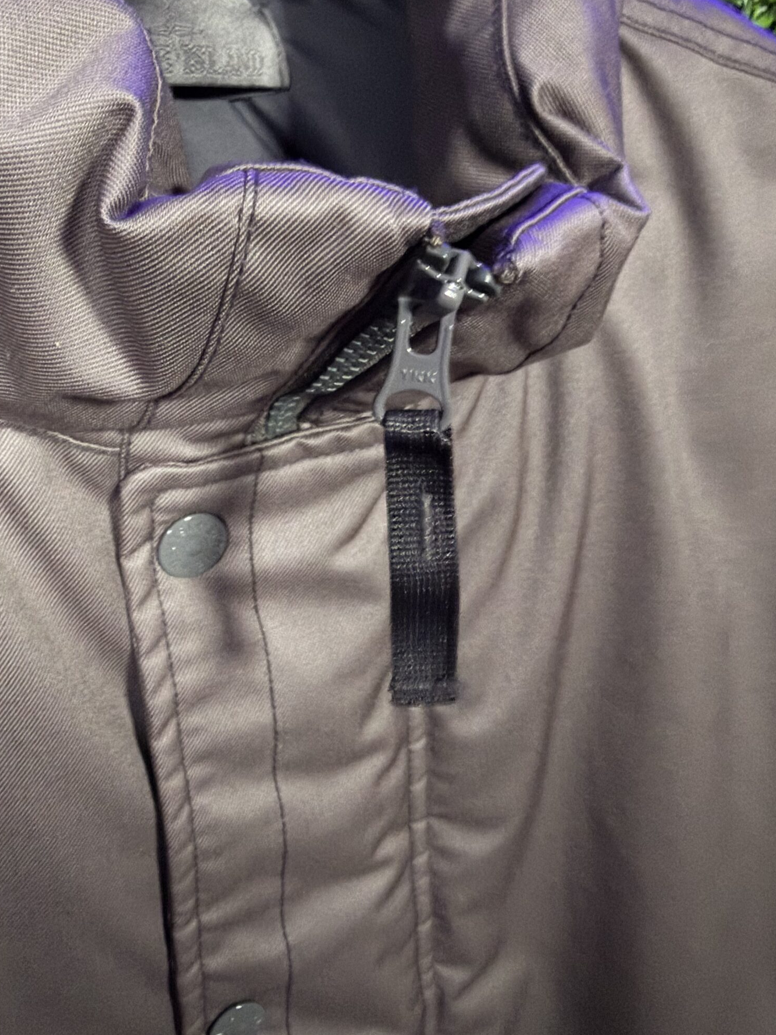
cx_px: 346
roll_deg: +2.2
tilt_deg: -16.6
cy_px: 431
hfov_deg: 45.4
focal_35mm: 31
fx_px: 927
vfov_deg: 58.0
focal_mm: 2.22
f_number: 2.2
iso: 640
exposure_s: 1/13
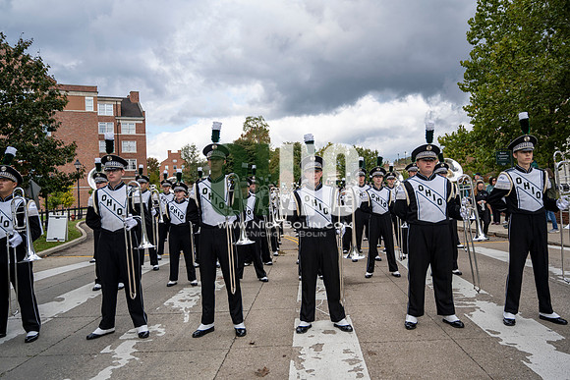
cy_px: 190
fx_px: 491
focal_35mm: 31
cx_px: 285
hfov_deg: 60.3
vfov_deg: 42.3
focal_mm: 31
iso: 160
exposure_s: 1/1000
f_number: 4
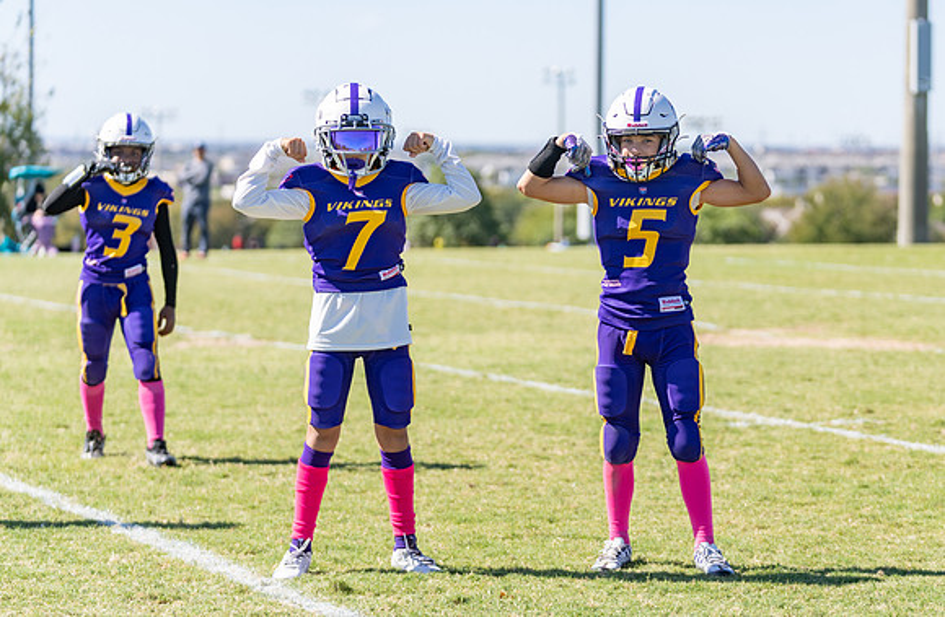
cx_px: 580
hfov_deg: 15.4
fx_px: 3502
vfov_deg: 10.1
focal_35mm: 134
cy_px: 279
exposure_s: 1/1250
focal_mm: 102
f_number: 2.8
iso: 100
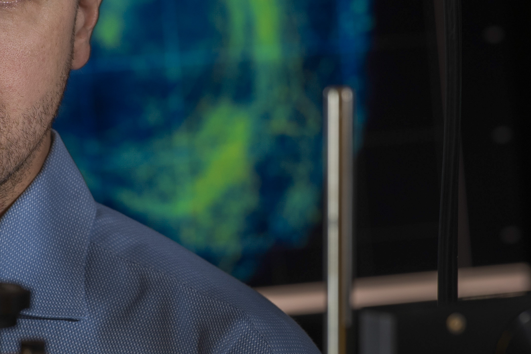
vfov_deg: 2.0
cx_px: 264
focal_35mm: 681
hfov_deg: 3.0
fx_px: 10048
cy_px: 245
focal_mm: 200
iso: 320
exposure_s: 1/20
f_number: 4
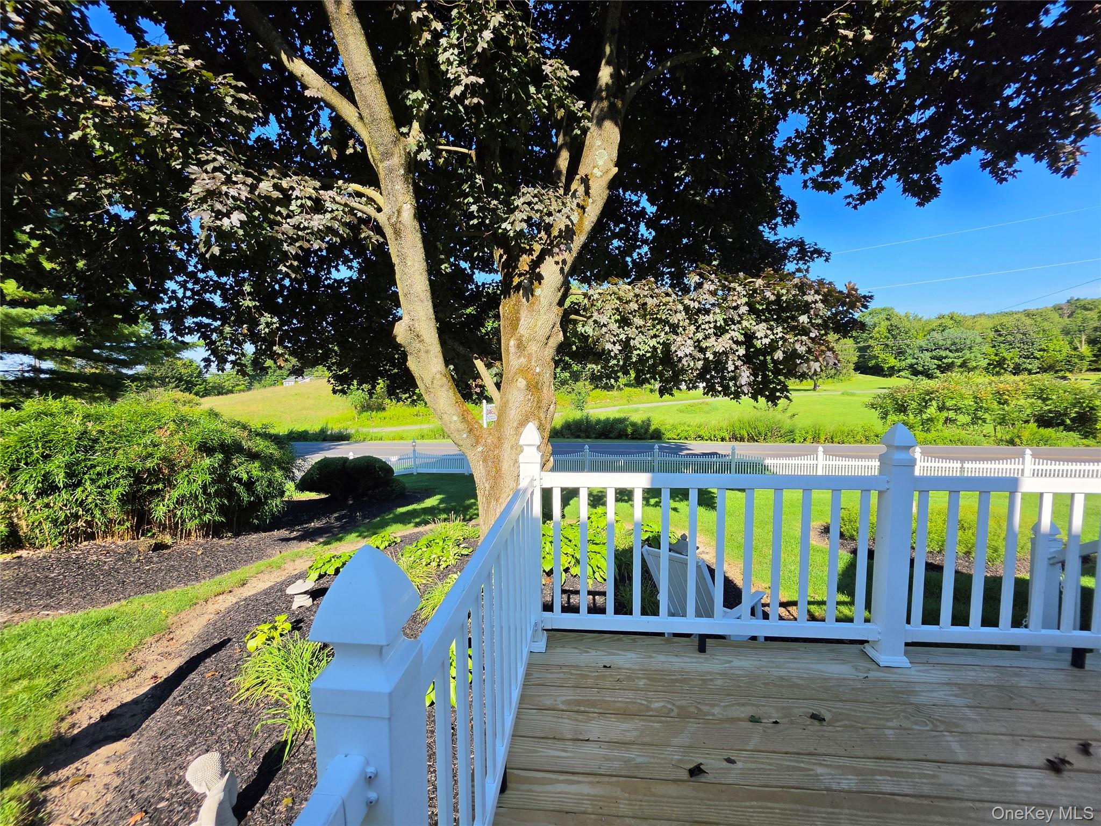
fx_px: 413
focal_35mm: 13
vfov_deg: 89.9
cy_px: 413
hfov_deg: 106.2
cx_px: 550
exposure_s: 1/1073
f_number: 1.9
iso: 32
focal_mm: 2.2
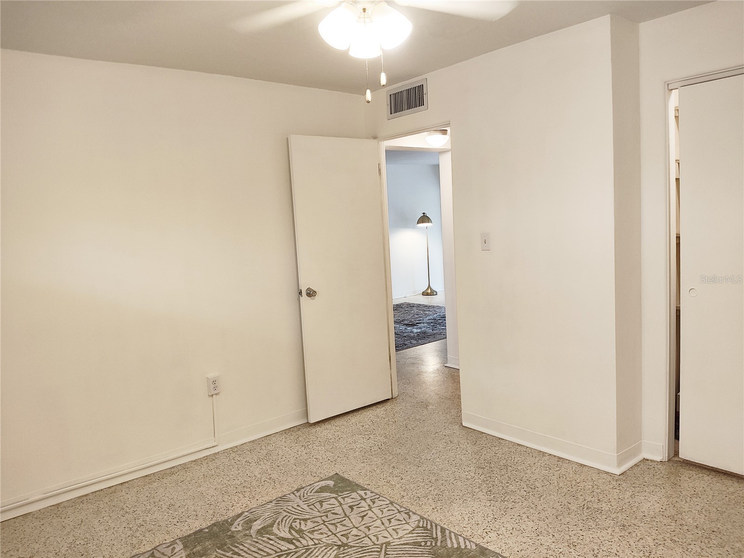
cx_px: 372
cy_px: 279
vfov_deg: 54.9
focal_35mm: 25
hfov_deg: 69.4
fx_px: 537
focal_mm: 4.15
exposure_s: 1/60.1
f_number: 1.5
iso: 165
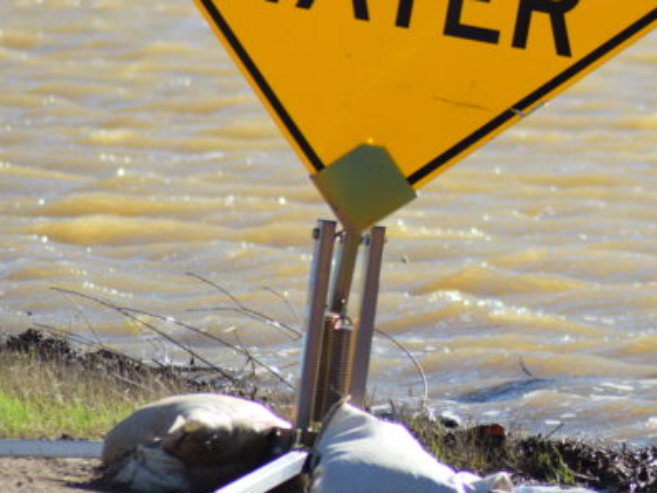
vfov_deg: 2.2
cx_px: 814
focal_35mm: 688
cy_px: 22
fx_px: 13067
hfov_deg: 2.9
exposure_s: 1/2000
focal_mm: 185
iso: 360
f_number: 5.6
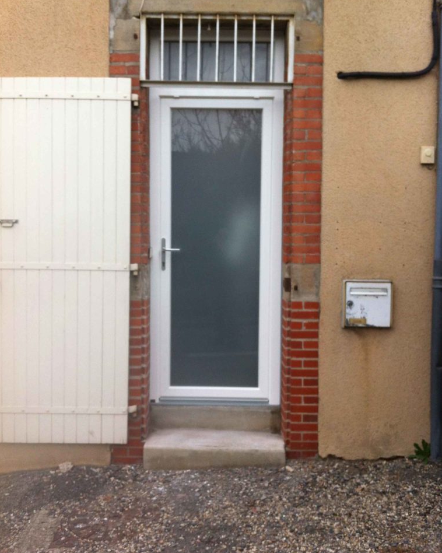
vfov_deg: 49.1
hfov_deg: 40.1
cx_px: 222
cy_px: 264
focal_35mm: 37
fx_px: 605
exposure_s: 1/177
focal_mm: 3.85
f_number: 2.8
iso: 80
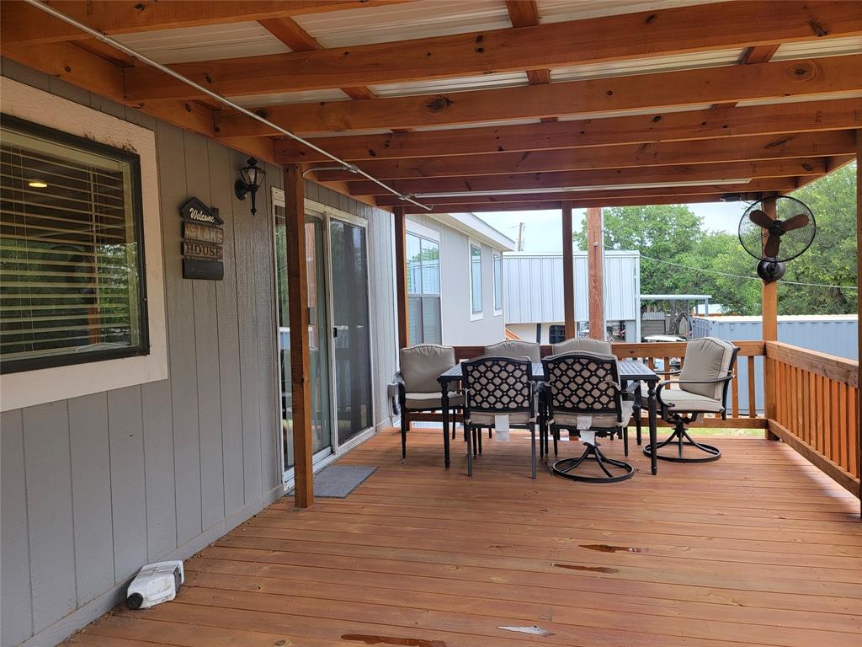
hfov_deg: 71.6
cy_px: 324
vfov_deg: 56.8
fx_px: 598
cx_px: 431
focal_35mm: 24
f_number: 1.8
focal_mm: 6.7
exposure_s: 1/144
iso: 16
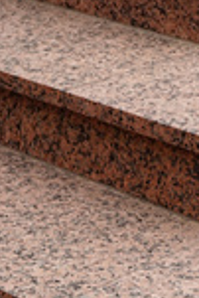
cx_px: 228
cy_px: 184
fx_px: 1183
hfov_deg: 9.5
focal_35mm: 143
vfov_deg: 14.3
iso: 200
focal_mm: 34
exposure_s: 1/80
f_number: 11
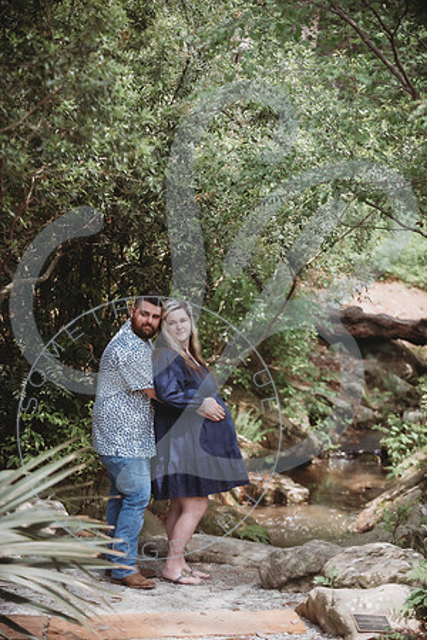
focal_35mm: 86
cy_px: 320
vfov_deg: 23.6
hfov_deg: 15.9
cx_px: 214
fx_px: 1530
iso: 100
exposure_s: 1/320
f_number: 2.8
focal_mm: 86
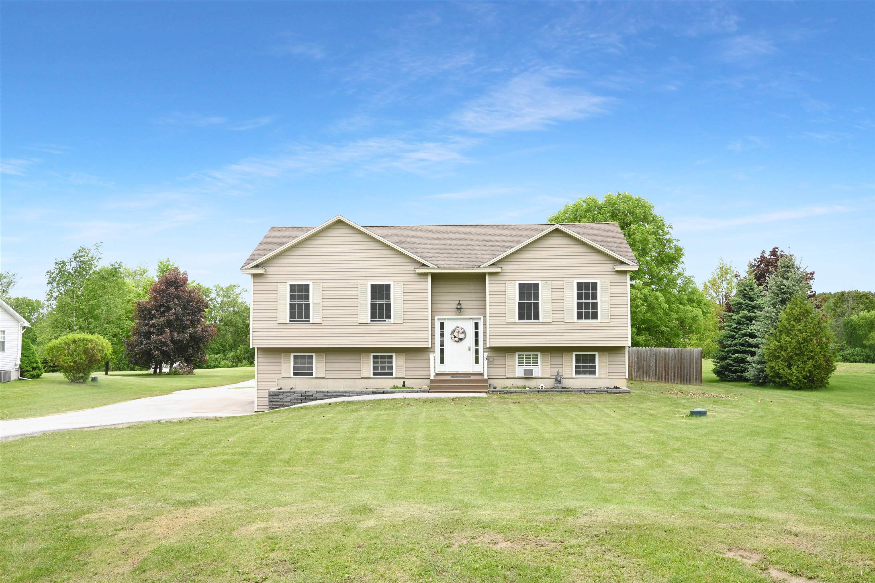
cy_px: 292
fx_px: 729
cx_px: 438
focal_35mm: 30
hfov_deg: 61.9
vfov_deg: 43.6
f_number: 14
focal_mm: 30
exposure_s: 1/60
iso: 400
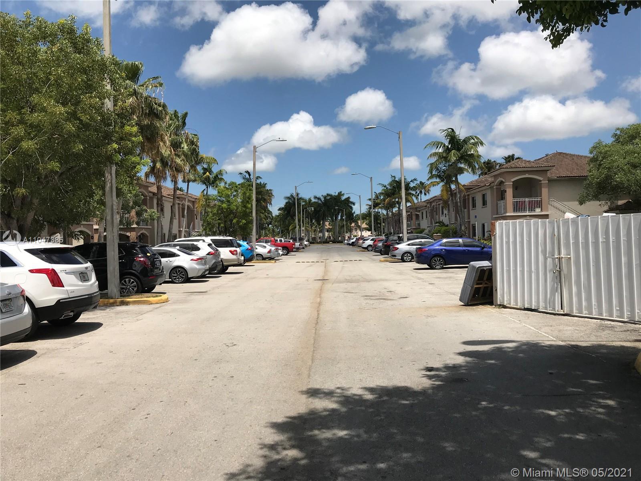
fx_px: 518
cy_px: 240
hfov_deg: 63.4
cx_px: 320
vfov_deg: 49.7
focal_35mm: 28
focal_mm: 3.99
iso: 20
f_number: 1.8
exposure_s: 1/3831
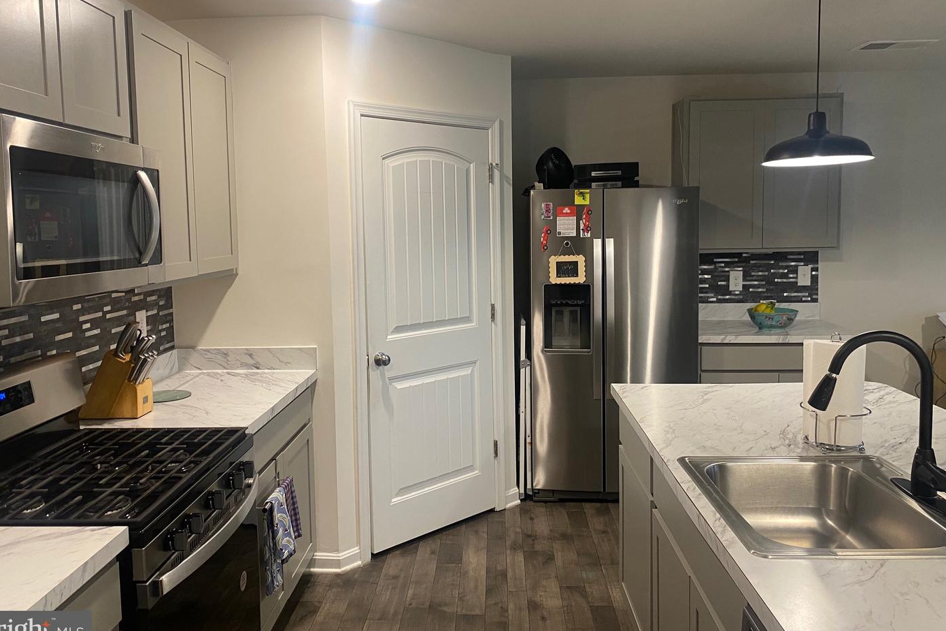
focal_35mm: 28
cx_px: 462
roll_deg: -0.3
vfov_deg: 46.3
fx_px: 736
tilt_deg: -4.2
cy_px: 282
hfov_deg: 65.5
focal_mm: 4.25
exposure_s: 1/60
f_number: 1.8
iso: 160
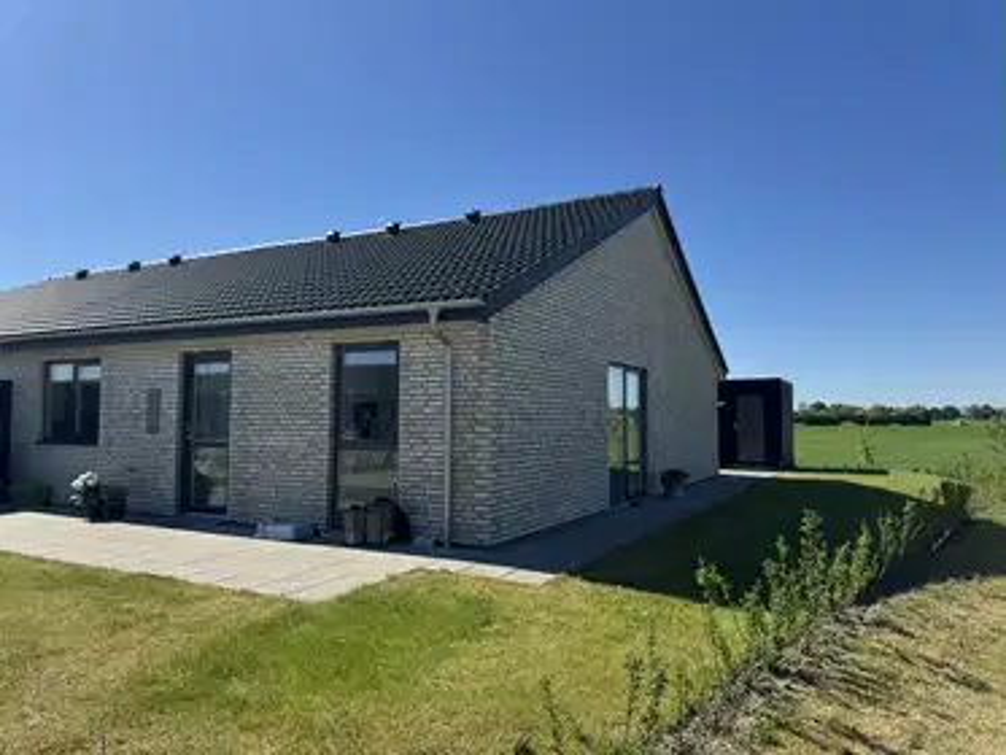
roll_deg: +0.0
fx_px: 698
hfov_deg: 71.6
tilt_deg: +3.5
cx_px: 503
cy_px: 378
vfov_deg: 56.8
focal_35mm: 24
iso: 80
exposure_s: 1/4310
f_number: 1.78
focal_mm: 6.76
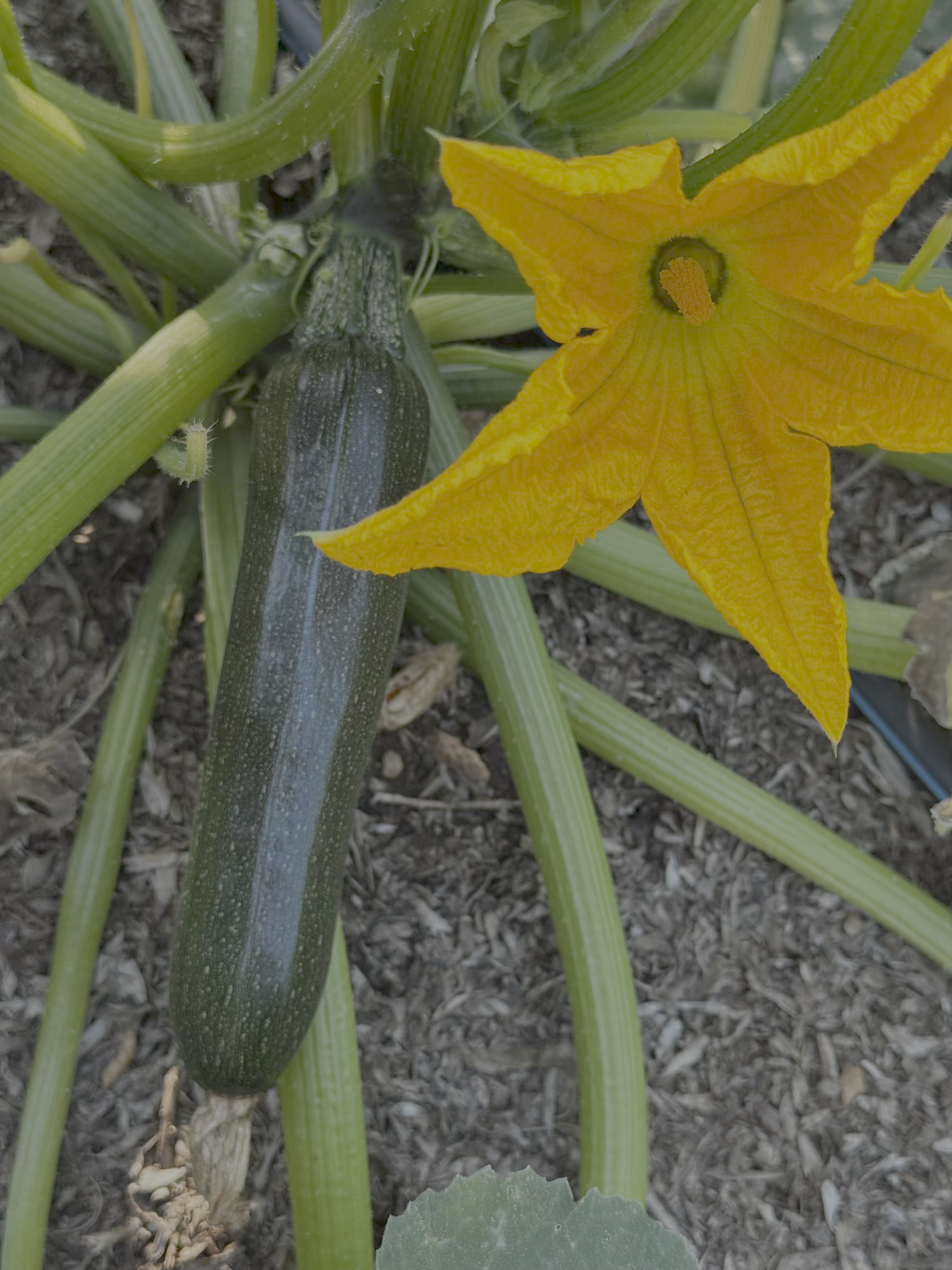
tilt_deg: -65.1
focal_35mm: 48
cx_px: 476
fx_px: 1760
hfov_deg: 30.3
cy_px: 635
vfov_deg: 39.7
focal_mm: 6.76
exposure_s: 1/121
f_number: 1.78
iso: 80
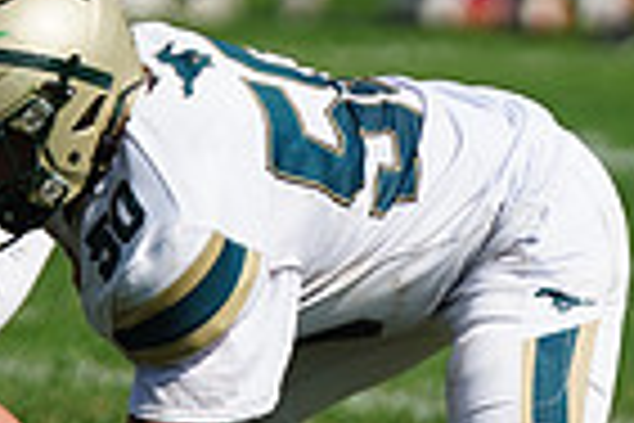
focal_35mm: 1234
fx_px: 21730
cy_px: 223
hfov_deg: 1.7
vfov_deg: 1.1
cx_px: 360
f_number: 2.8
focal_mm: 300
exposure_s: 1/8000
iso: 400
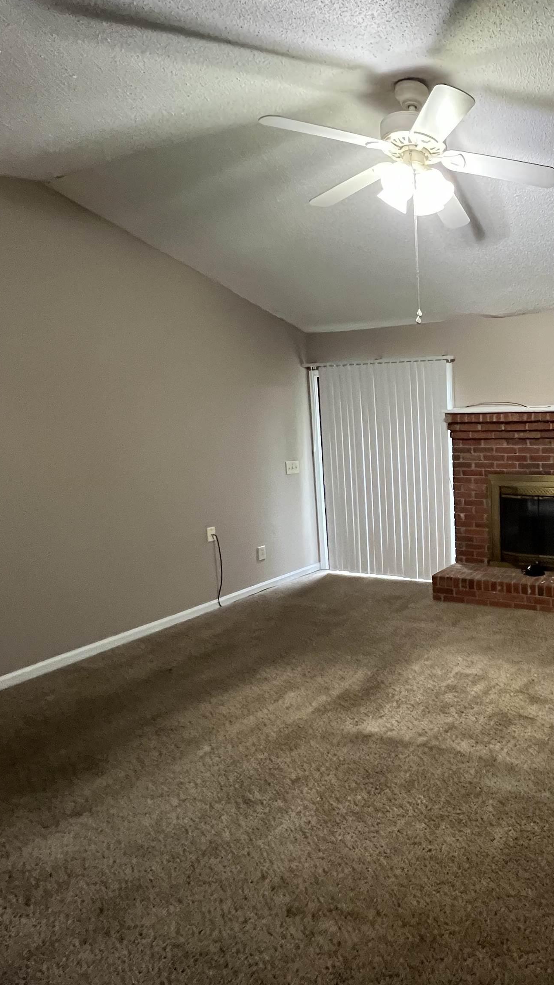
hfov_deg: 49.9
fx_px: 496
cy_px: 492
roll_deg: +0.8
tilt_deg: -5.4
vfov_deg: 89.6
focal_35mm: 19
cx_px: 526
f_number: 1.8
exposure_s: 1/60
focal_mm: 1.57
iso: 800
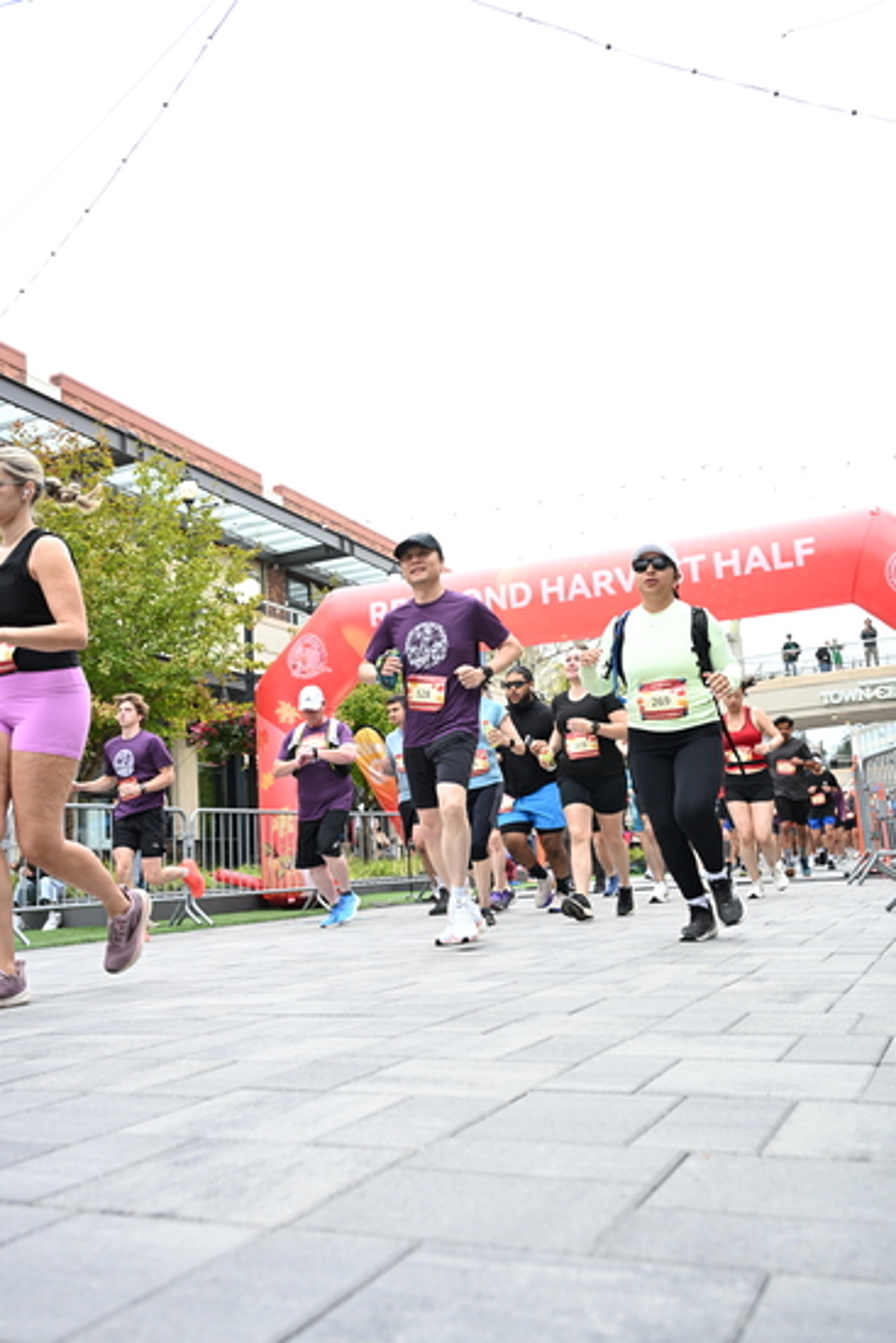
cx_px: 448
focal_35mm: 31
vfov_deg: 60.3
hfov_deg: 42.3
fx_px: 1157
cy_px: 672
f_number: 4
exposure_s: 1/640
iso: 2000
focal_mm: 31
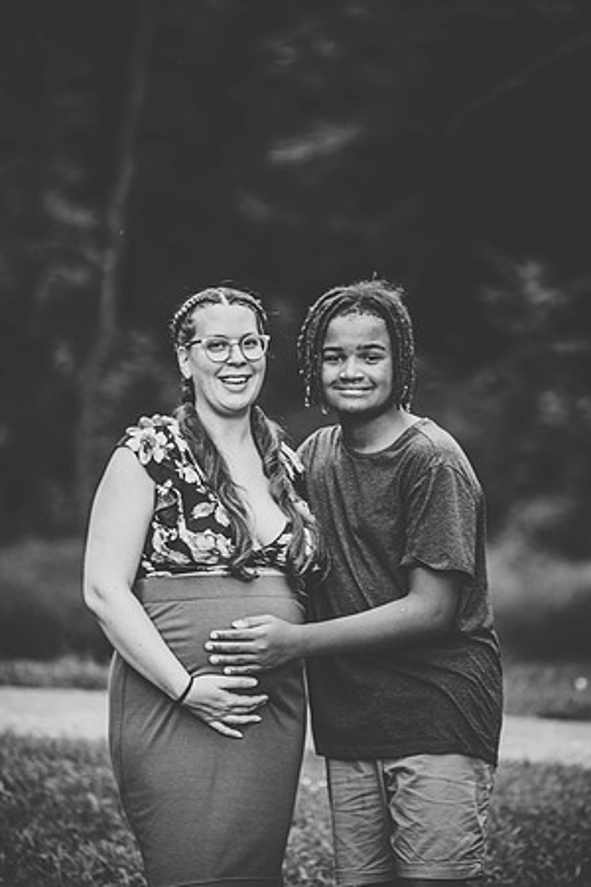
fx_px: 4925
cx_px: 296
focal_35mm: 200
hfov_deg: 6.9
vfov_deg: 10.3
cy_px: 444
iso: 250
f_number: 3.5
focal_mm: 200
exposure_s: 1/125
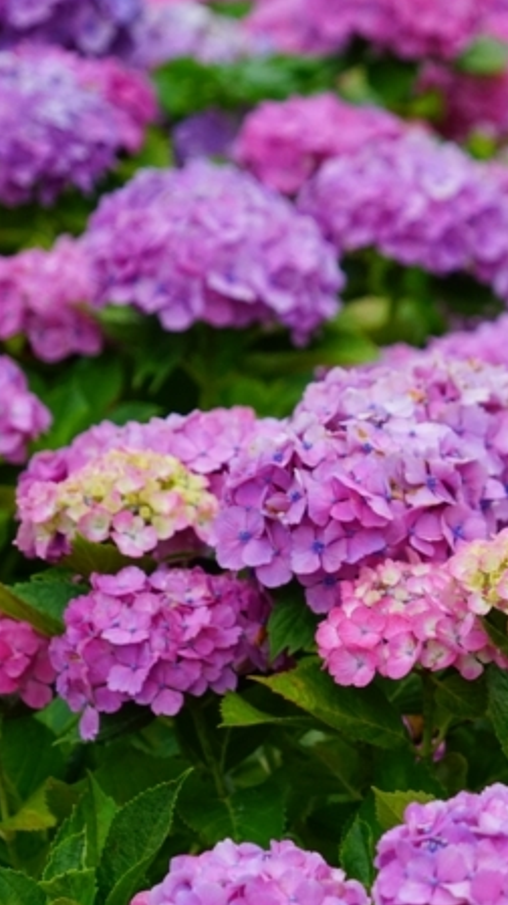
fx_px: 5469
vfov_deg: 9.5
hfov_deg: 5.3
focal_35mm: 228
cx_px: 778
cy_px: 516
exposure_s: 1/1000
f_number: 5.6
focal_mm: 122
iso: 1250
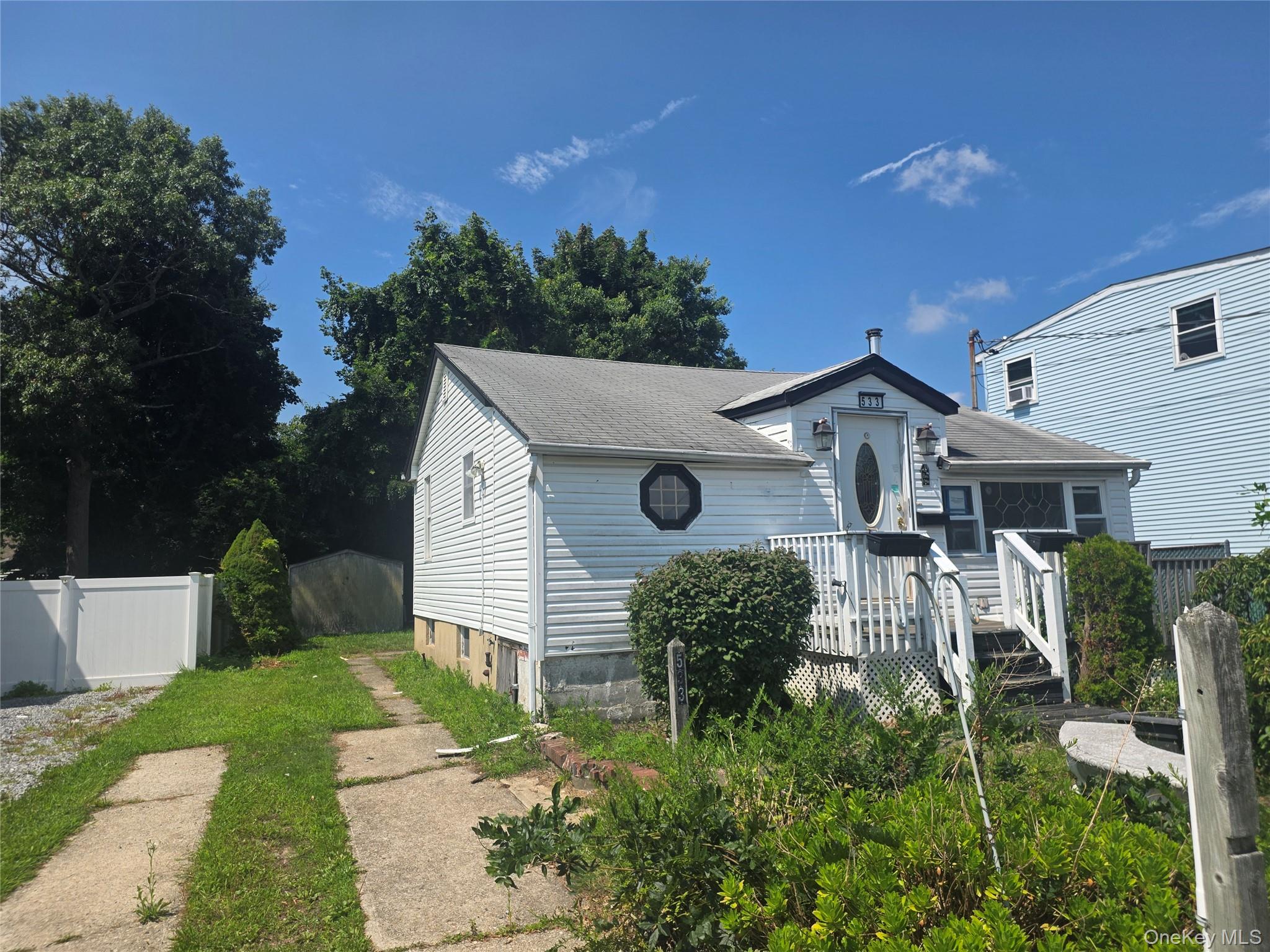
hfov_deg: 73.9
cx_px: 635
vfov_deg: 58.9
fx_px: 844
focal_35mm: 23
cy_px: 476
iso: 80
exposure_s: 1/6809
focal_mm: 6.25
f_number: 1.7
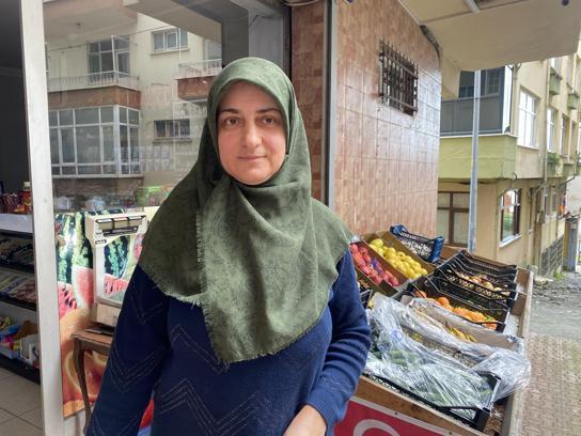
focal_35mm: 26
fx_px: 436
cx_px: 290
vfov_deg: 53.1
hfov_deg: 67.3
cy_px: 218
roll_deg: +0.1
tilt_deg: -5.7
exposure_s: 1/121
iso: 64
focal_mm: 4.25
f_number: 1.8
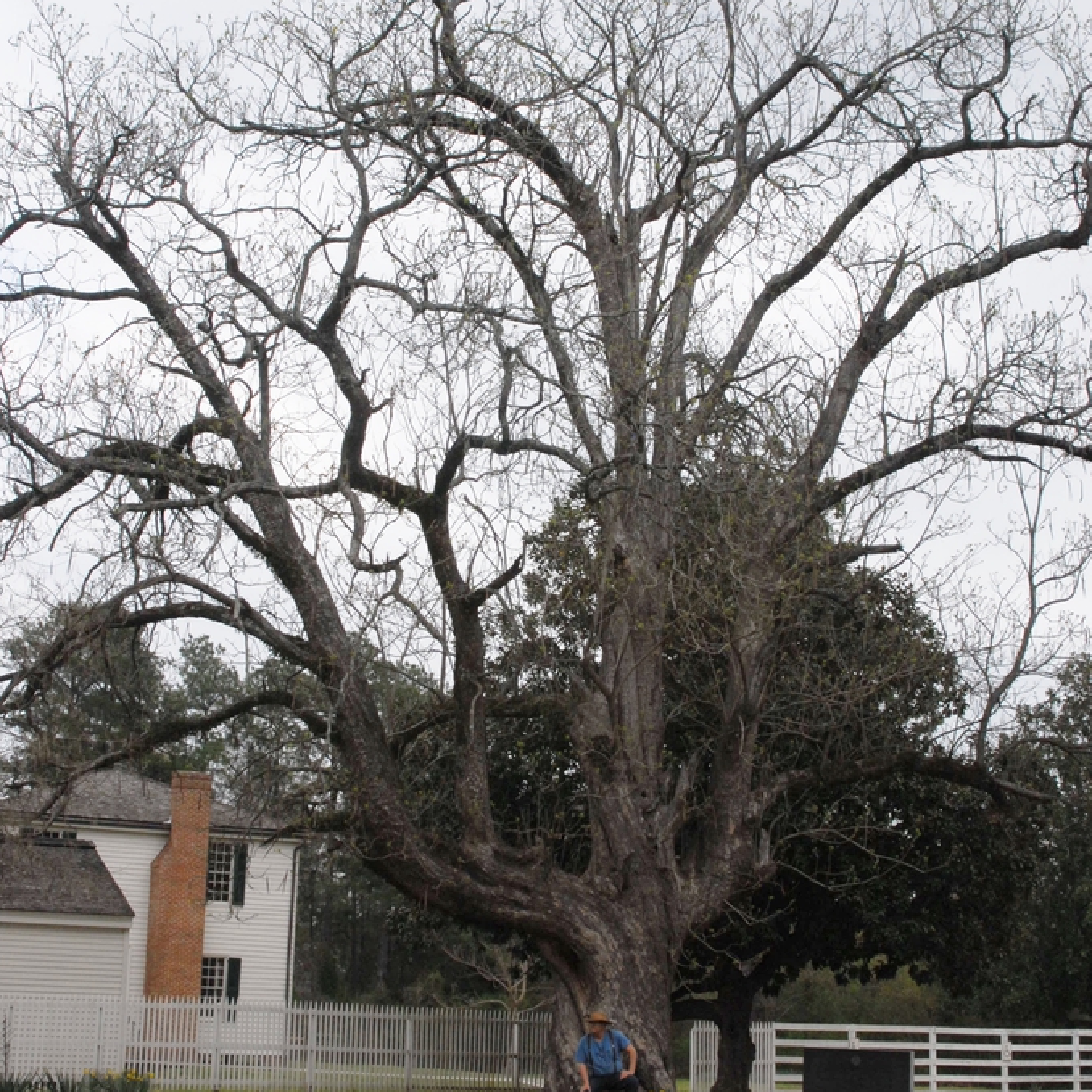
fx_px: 1927
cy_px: 478
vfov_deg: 31.6
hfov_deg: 31.6
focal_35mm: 54
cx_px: 550
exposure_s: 1/500
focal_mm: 28
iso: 400
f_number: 11
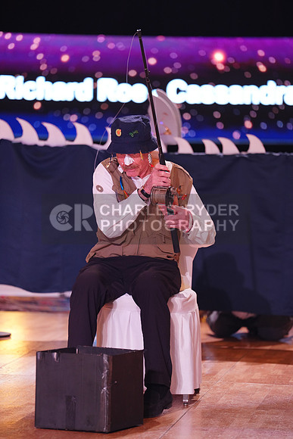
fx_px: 2330
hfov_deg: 7.2
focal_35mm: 191
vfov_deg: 10.8
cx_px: 146
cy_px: 220
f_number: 2.8
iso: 1000
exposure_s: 1/250
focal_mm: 191
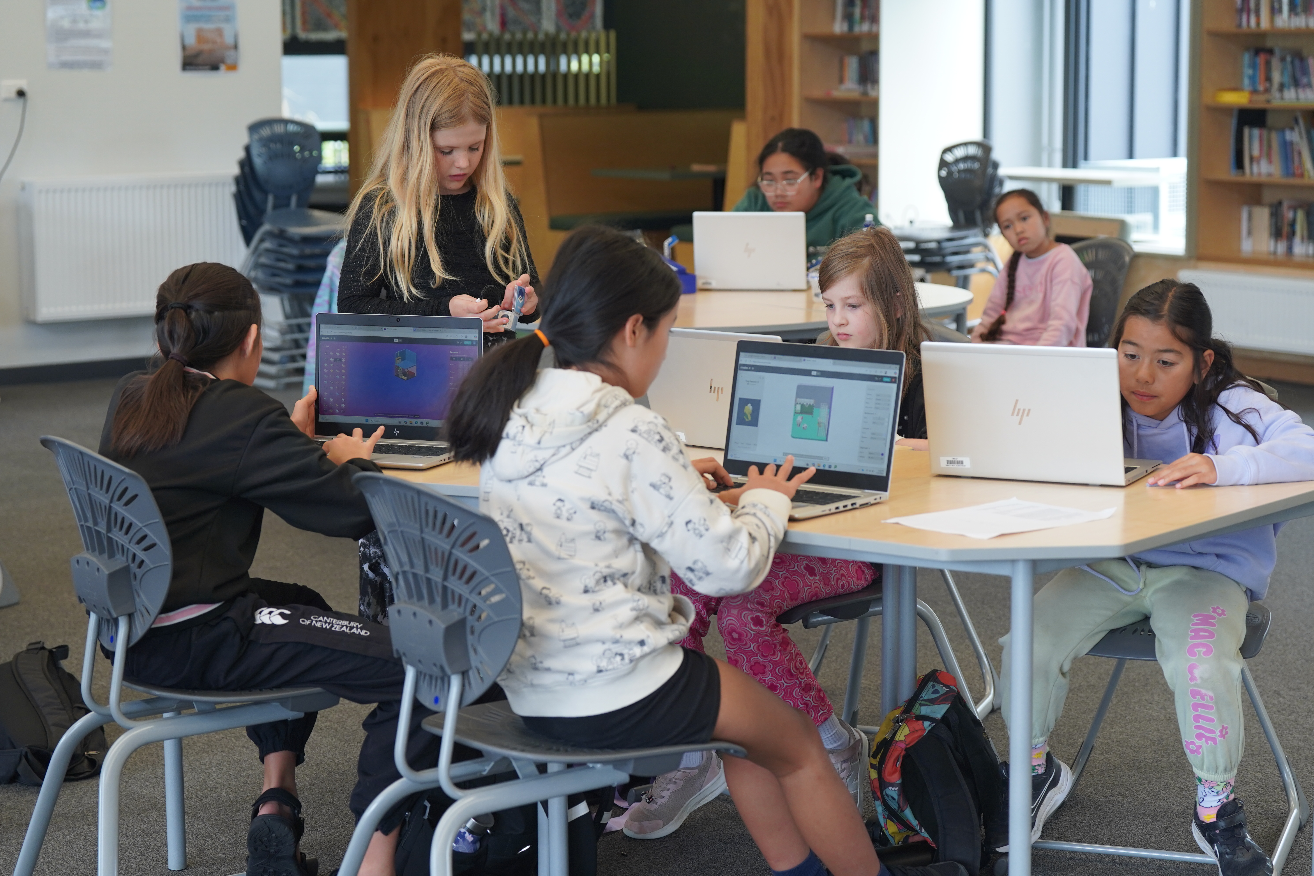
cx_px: 657
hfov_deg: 28.8
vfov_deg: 19.5
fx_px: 2555
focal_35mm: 70
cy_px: 438
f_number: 4
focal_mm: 70
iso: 800
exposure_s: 1/160
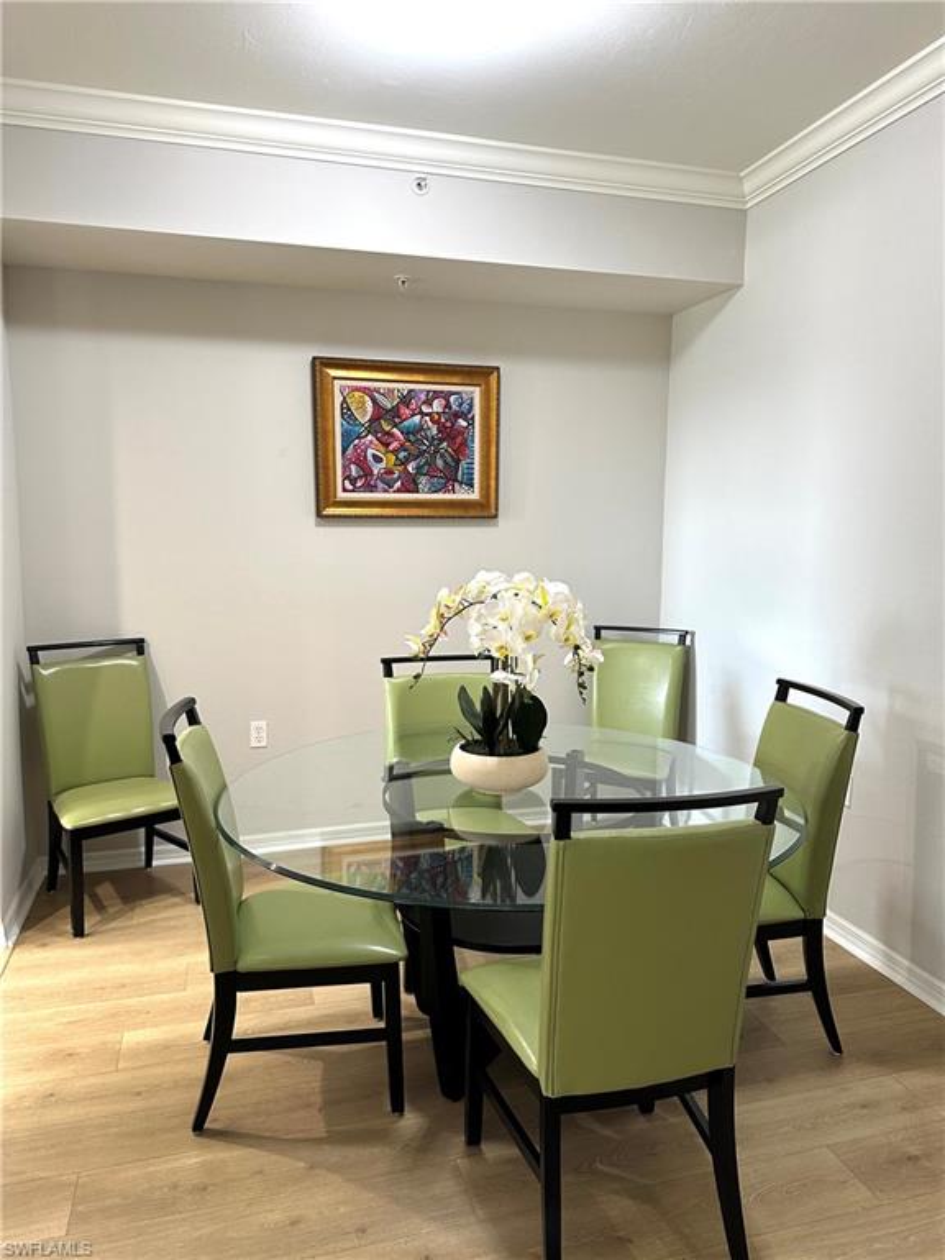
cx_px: 472
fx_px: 874
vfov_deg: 71.6
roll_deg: -0.7
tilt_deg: -7.0
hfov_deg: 56.8
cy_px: 630
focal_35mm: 24
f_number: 1.78
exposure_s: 1/60
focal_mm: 6.86
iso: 250
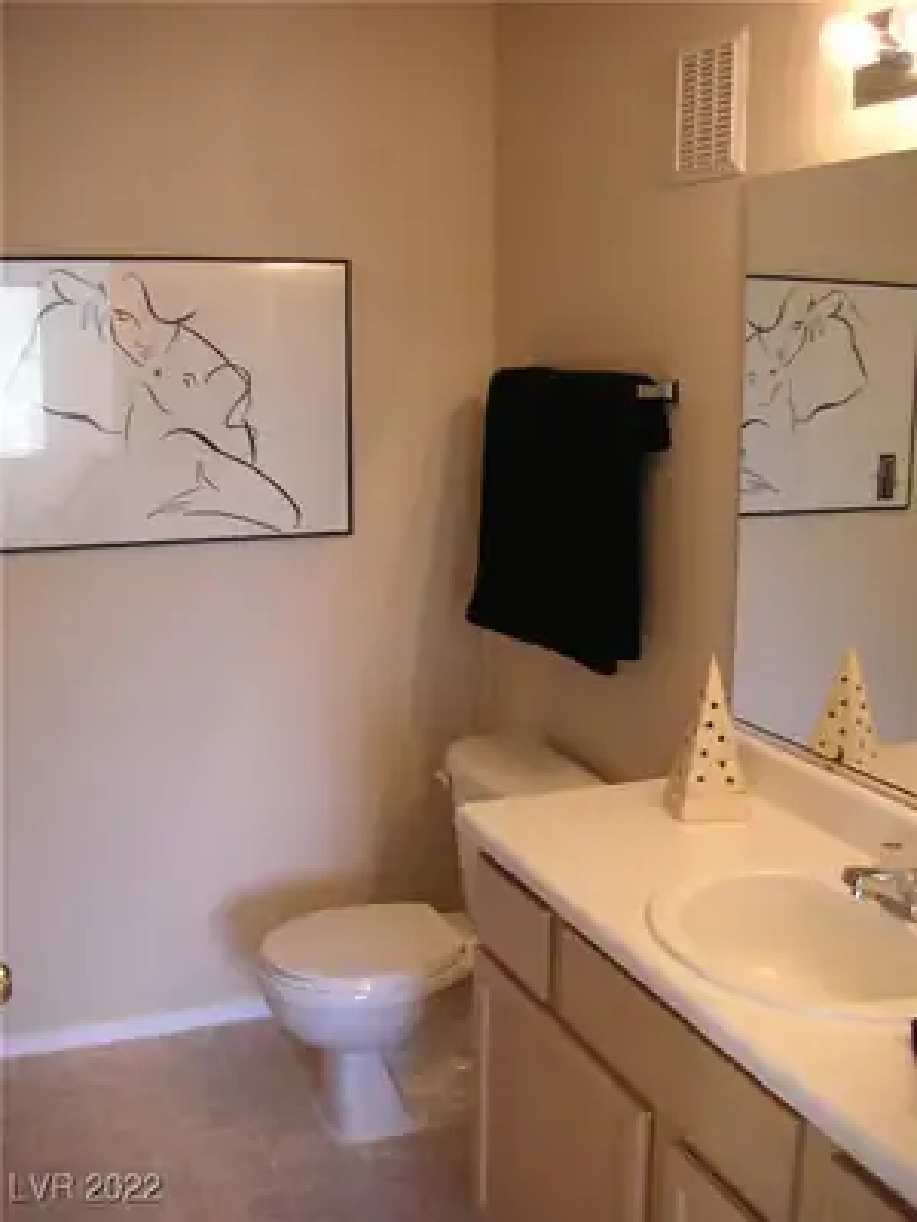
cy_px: 611
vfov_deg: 50.1
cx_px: 458
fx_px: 1307
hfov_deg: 38.7
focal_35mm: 37
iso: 160
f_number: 2.8
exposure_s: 1/45
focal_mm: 6.1
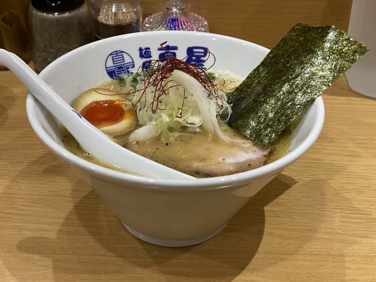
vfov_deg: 28.0
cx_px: 188
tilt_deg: -35.2
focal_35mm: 52
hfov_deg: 36.8
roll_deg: -0.9
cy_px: 141
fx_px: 565
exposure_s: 1/33
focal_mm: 6
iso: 200
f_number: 2
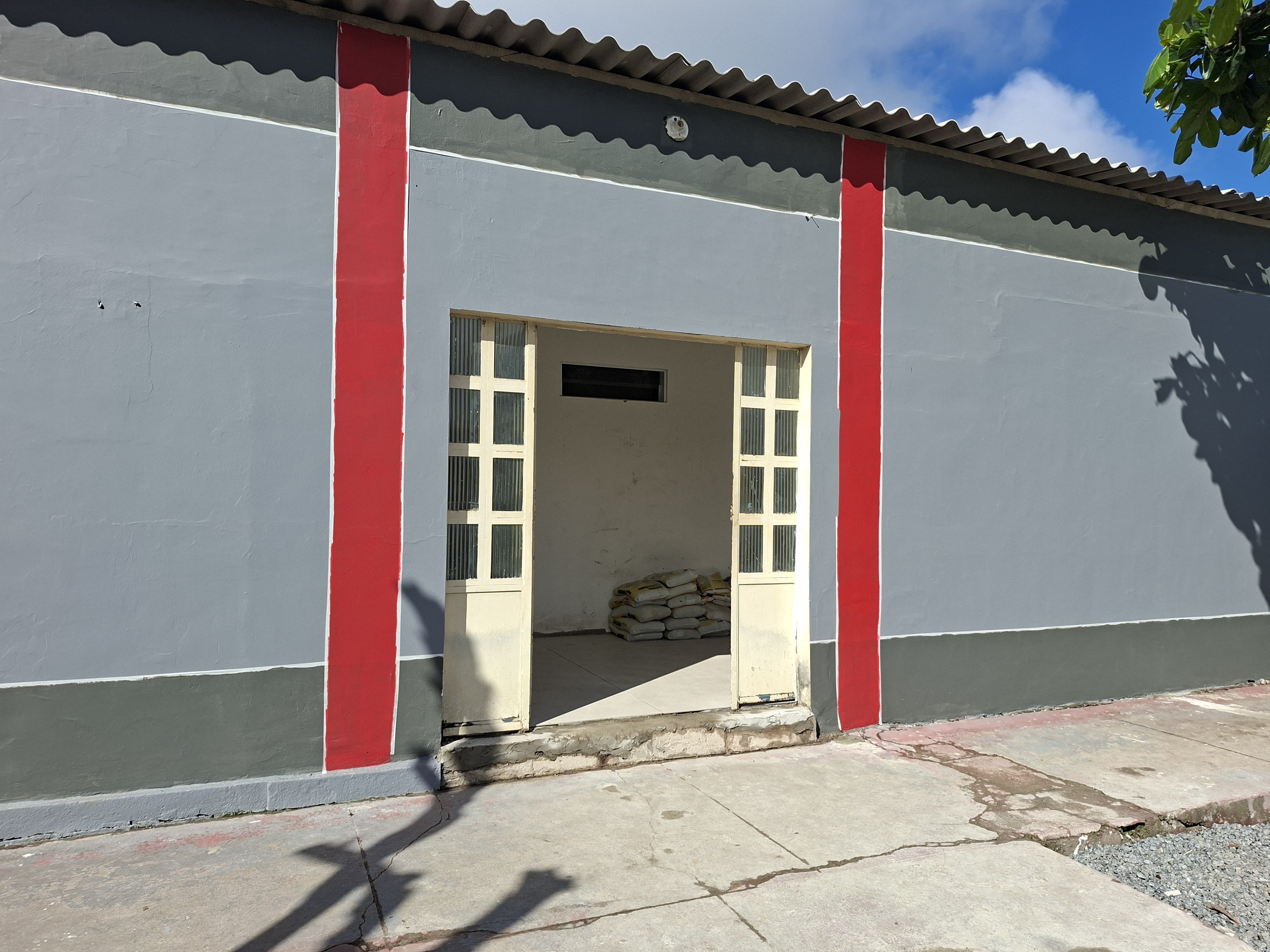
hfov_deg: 73.9
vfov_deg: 58.9
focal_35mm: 23
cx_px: 635
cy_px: 476
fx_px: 844
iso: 50
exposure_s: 1/1887
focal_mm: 5.54
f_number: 1.8
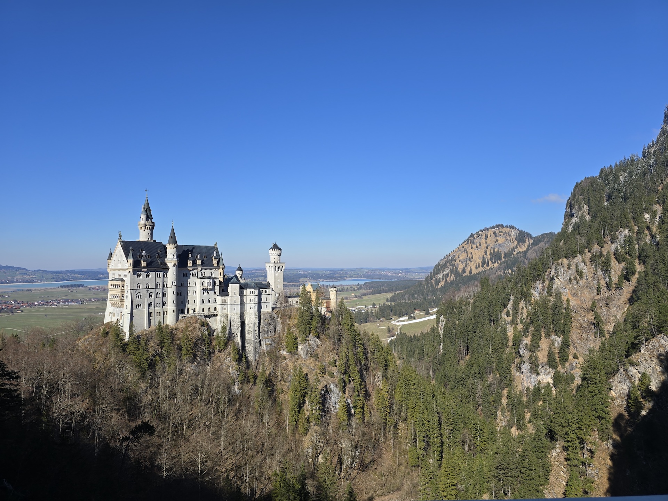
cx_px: 334
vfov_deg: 58.9
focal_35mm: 23
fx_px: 444
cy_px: 250
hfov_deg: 73.9
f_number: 1.7
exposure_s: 1/914
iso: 12
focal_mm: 6.3
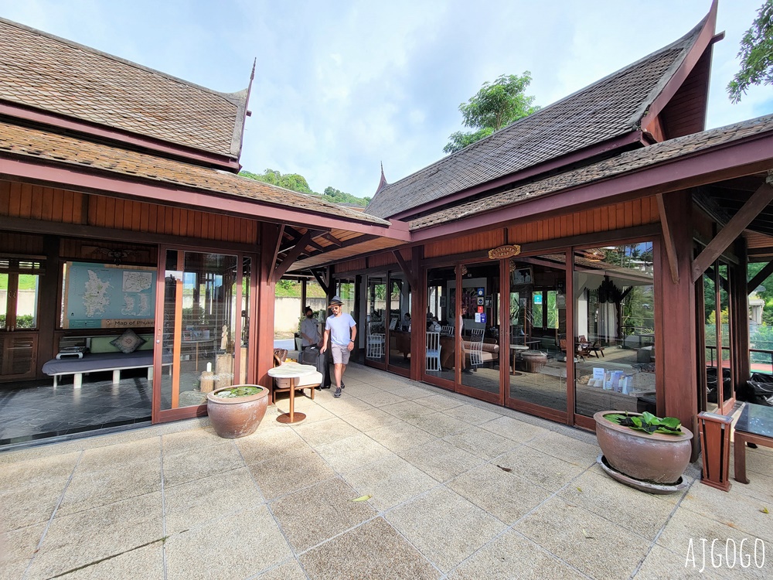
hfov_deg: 106.2
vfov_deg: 89.9
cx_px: 386
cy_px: 290
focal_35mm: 13
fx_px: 290
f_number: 2.2
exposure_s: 1/176
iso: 50
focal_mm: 2.2
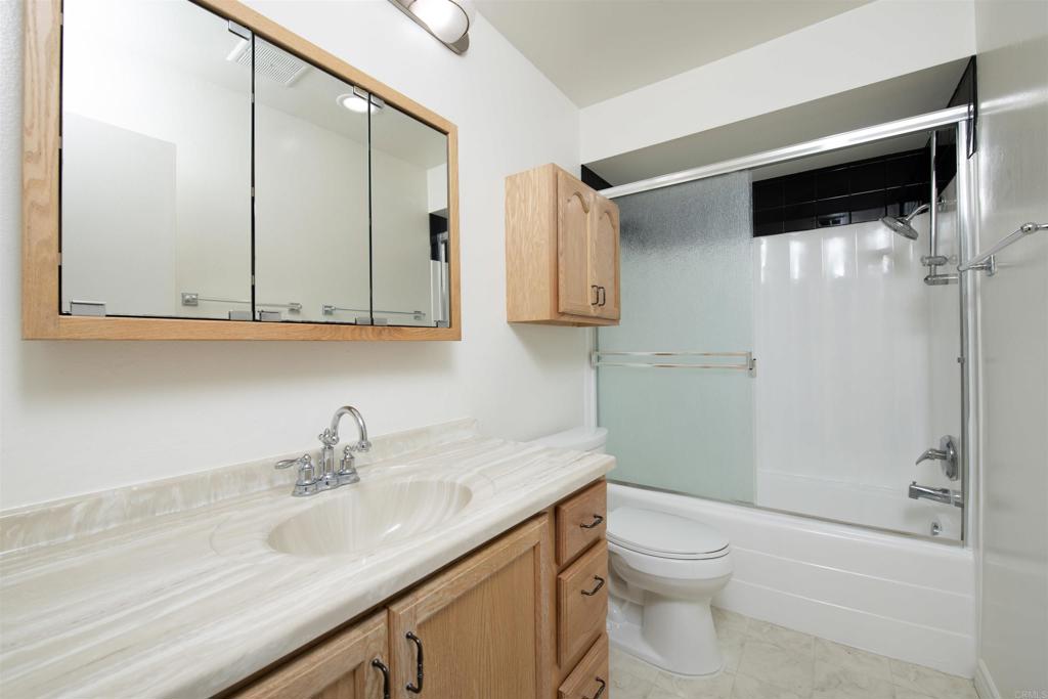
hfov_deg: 104.2
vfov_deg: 81.2
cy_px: 350
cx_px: 524
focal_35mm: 14
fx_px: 408
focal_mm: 14
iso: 320
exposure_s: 1/250
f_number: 7.1
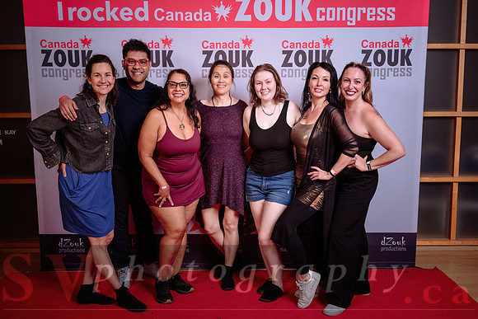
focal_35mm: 36
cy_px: 167
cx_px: 253
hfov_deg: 52.9
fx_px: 480
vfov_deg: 36.7
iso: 100
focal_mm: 34
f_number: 5.6
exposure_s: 1/160
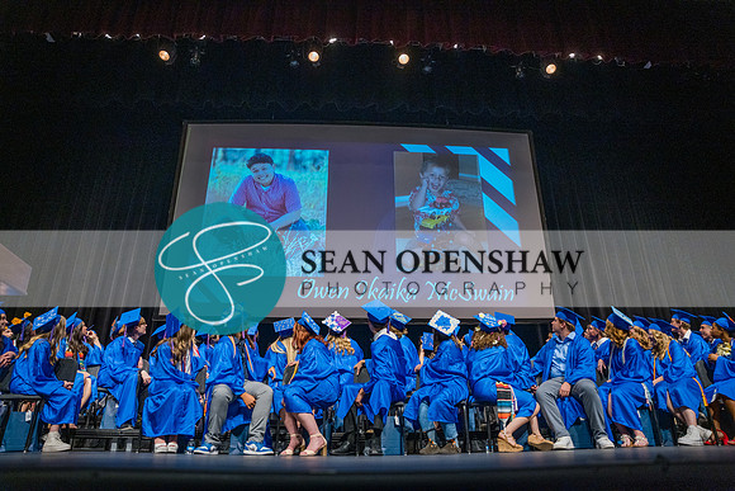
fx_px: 490
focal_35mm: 24
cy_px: 246
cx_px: 368
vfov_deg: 53.2
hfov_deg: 73.7
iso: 2500
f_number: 2.8
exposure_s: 1/160
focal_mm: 24
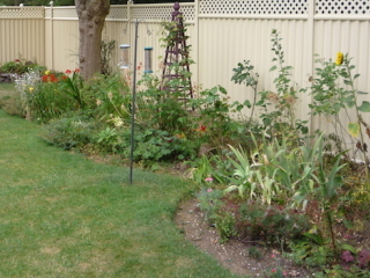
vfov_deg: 29.7
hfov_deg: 39.0
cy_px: 65
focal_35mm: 48
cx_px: 112
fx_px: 513
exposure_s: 1/80
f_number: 3.3
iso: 100
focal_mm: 5.2
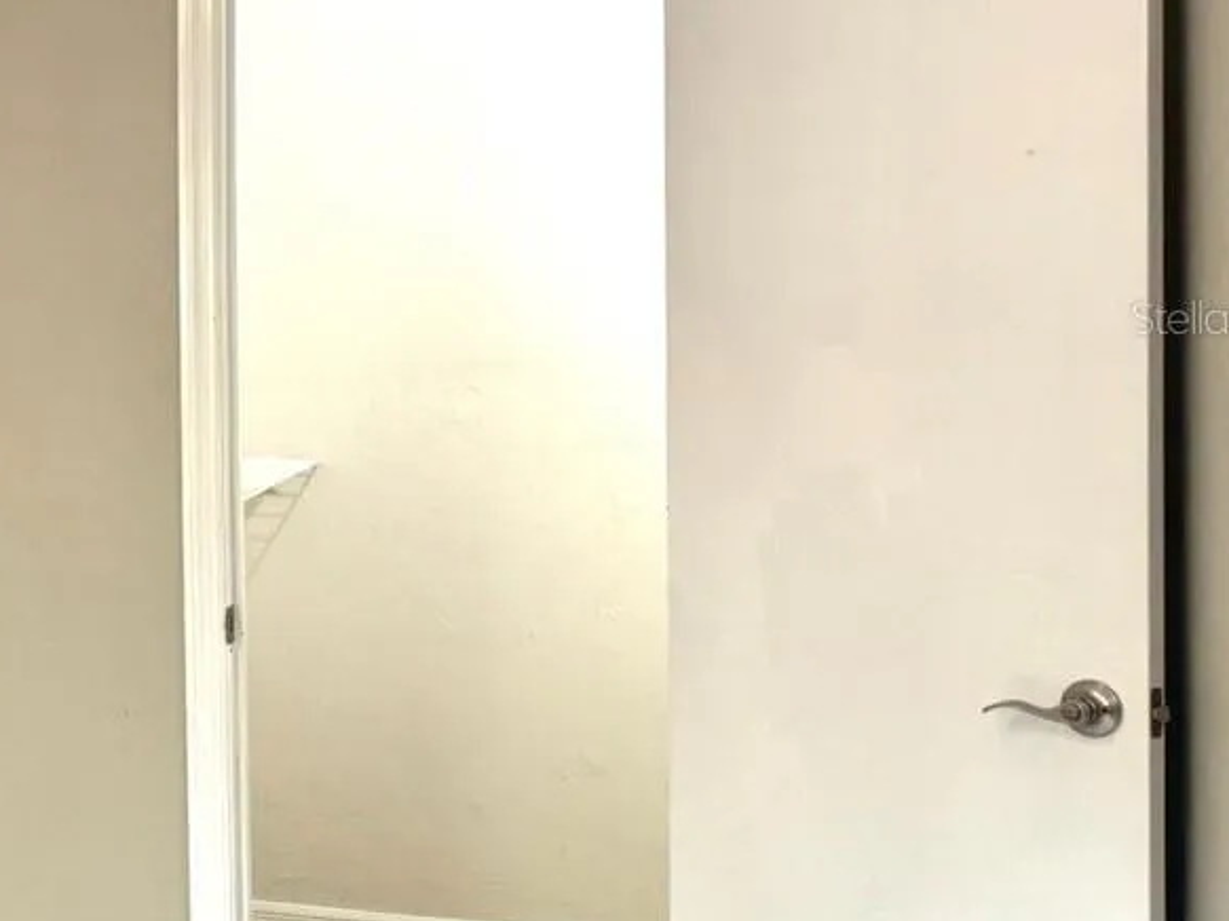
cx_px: -359
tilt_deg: -0.1
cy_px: 317
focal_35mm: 66
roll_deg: +1.0
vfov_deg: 22.2
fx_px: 2342
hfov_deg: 25.4
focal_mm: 6.76
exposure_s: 1/60
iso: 125
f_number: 1.78
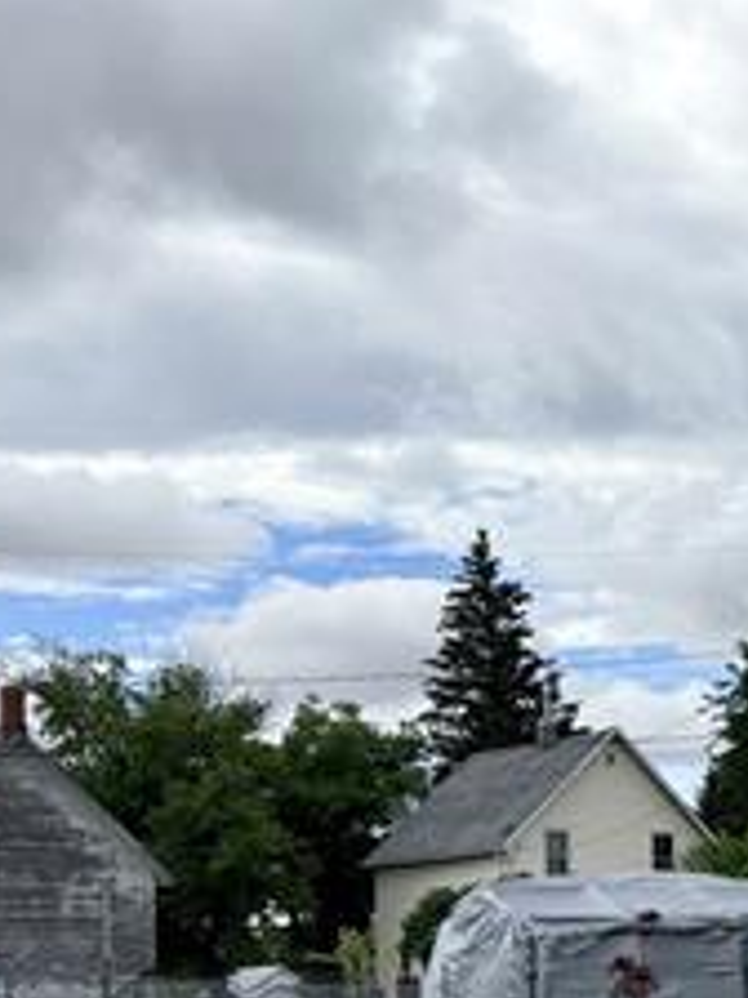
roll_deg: +2.5
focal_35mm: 89
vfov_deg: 21.7
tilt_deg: +5.9
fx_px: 2564
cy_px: 806
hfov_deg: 15.0
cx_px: 1220
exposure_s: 1/5814
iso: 50
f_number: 1.6
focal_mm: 5.96
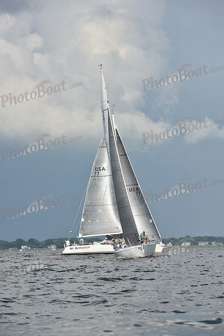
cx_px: 112
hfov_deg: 7.9
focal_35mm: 175
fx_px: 1632
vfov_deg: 11.7
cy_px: 168
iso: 250
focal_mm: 175
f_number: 9
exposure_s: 1/1250
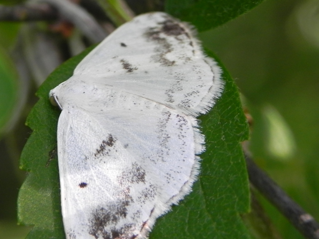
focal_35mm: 180
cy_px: 151
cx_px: 66
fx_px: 1659
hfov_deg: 10.9
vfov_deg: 8.2
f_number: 4
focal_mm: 18.8
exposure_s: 1/93.7
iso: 160
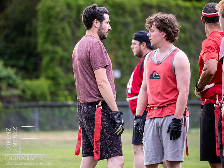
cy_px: 84
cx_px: 112
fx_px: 1941
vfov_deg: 5.0
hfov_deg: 6.6
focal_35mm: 300
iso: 3200
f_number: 2.8
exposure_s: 1/1250
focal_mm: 150
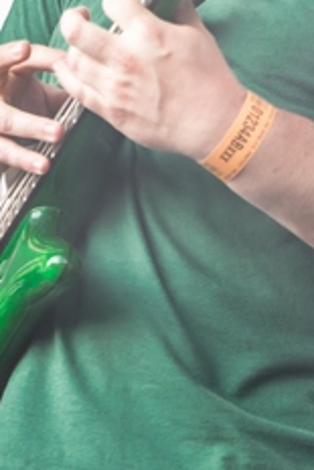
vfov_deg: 6.5
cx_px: 157
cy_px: 57
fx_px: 4128
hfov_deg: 4.4
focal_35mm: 316
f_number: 2.8
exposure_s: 1/500
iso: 500
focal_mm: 102
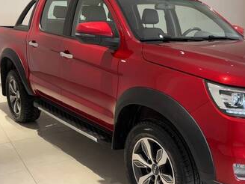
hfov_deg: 41.0
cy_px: 98
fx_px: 318
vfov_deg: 32.2
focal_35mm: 45
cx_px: 180
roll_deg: -0.8
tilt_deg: -12.5
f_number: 1.6
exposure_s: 1/100
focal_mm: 5.96
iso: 40
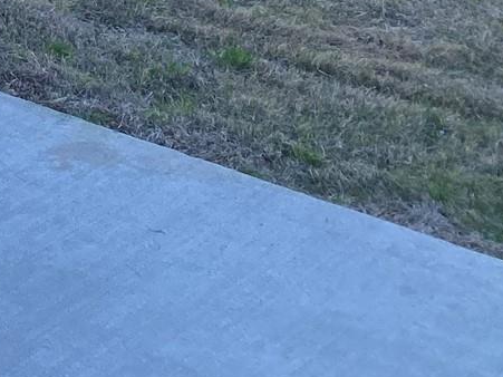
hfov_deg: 13.9
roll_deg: +1.6
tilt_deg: -8.6
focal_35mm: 118
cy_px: -402
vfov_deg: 11.2
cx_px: -534
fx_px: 1714
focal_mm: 4.25
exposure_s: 1/738
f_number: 1.8
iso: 32
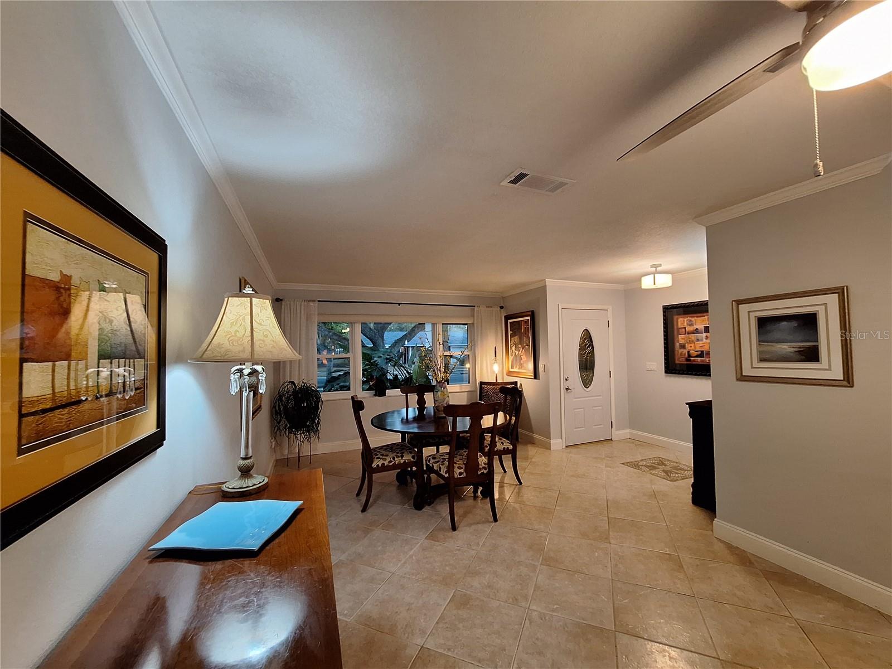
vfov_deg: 89.9
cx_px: 446
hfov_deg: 106.2
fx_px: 335
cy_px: 334
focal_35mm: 13
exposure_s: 1/40
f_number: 2.2
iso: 160
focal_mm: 1.74
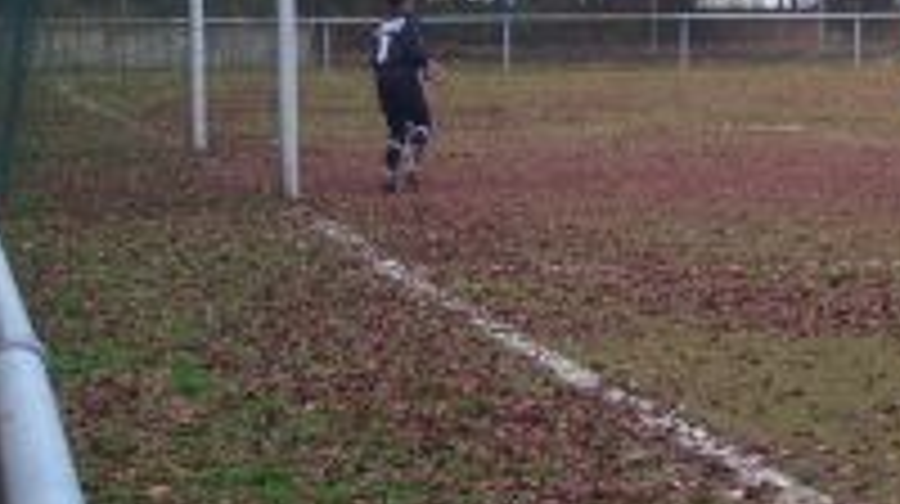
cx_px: 711
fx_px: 3695
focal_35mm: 155
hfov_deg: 13.8
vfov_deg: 7.7
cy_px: -68
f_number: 4
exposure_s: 1/180
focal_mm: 10.8
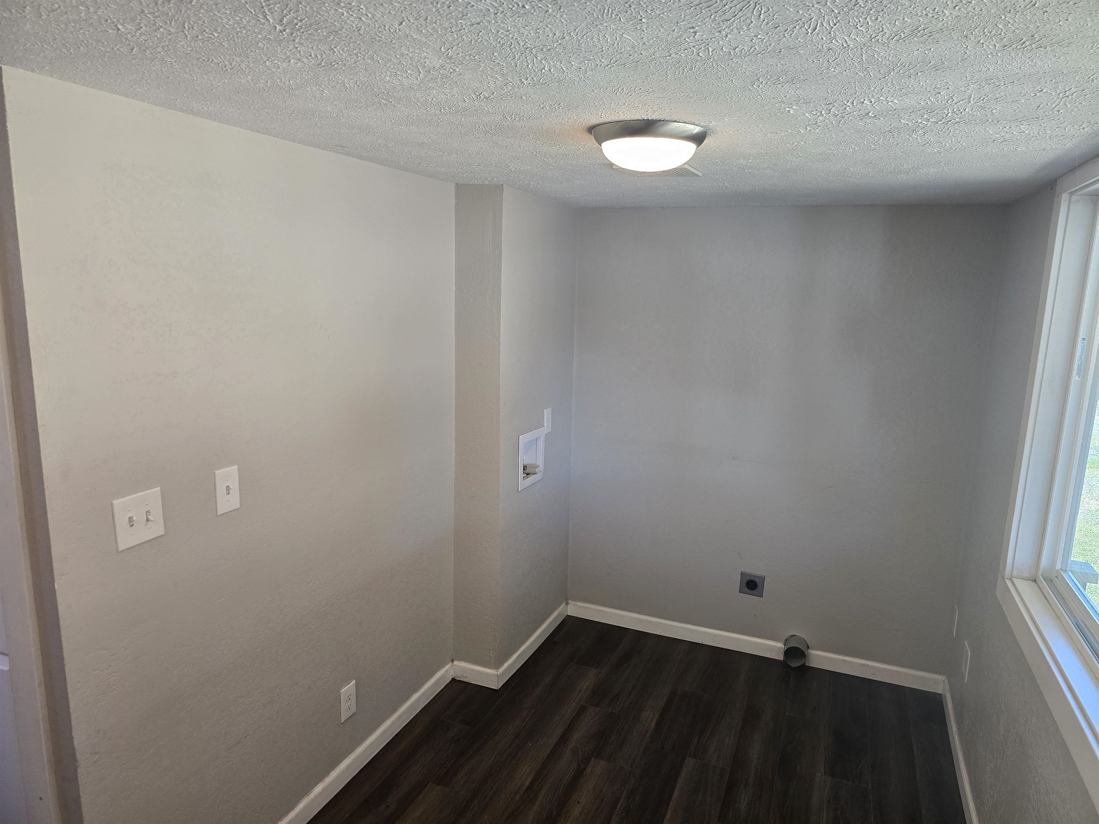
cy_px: 412
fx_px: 730
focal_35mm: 23
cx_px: 550
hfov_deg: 73.9
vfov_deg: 58.9
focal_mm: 6.3
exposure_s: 1/120
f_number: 1.7
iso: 125
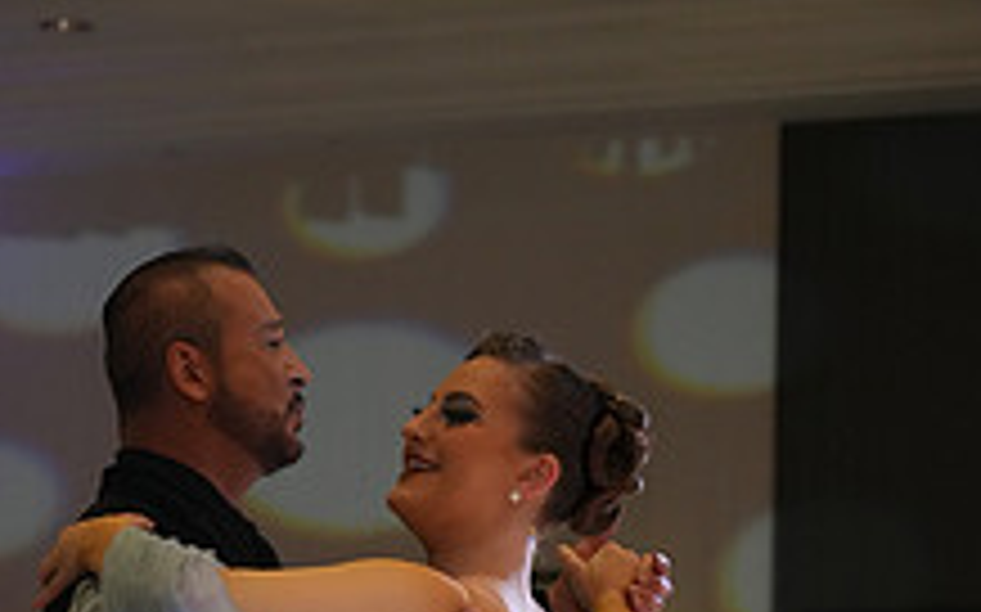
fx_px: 5505
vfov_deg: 6.3
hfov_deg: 10.2
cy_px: 832
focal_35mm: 206
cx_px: 362
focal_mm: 76
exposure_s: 1/400
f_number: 4
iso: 3200
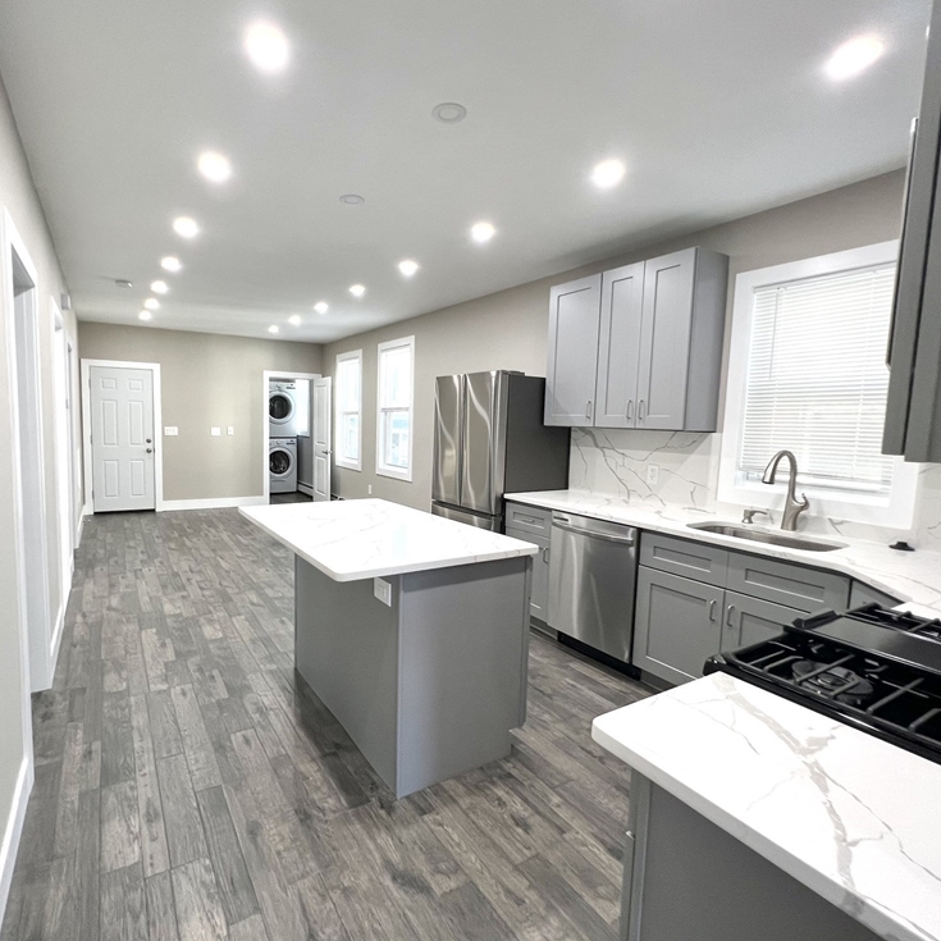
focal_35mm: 16
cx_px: 399
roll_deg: -1.1
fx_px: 492
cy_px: 469
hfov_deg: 86.8
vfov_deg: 87.4
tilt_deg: -5.0
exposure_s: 1/120
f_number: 1.8
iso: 125
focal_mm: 1.57
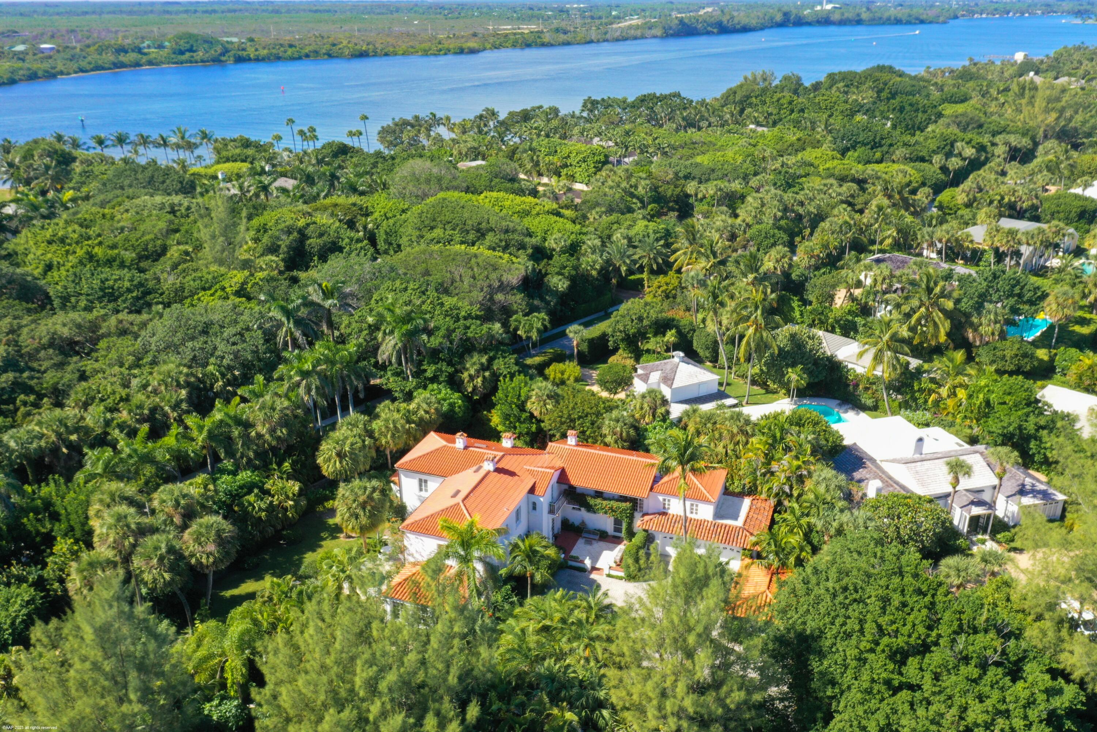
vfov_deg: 46.4
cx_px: 548
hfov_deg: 65.5
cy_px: 366
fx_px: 853
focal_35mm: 28
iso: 100
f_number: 7.1
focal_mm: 10.26
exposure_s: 1/120
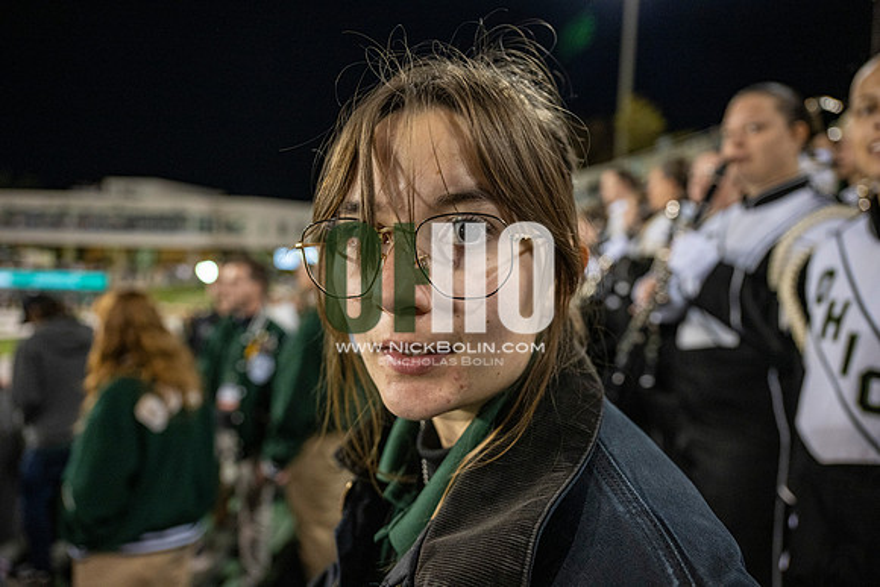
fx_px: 587
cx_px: 440
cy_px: 294
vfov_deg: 53.2
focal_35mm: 24
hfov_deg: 73.7
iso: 2000
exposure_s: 1/500
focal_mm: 24
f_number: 3.2
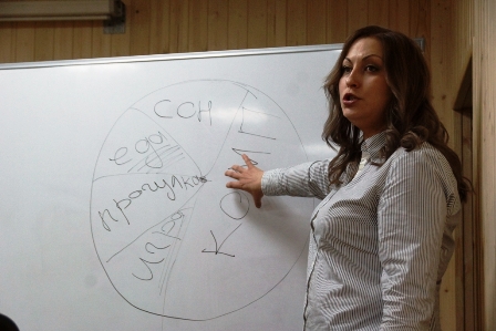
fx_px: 1034
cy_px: 166
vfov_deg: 18.2
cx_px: 248
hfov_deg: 27.0
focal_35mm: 75
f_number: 5.6
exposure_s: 1/125
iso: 2000
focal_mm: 50
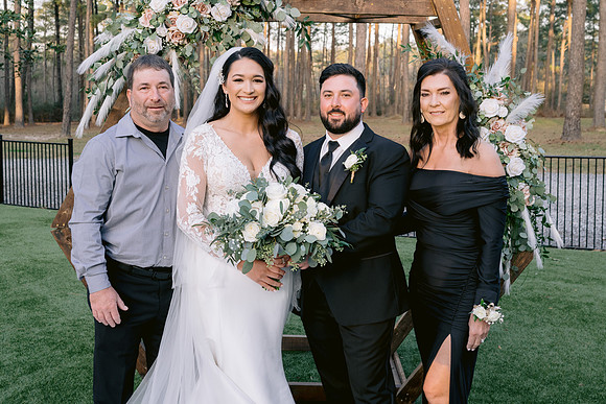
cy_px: 161
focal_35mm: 43
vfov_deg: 31.4
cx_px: 273
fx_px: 717
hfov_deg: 45.7
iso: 400
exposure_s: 1/100
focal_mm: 35
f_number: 5.6
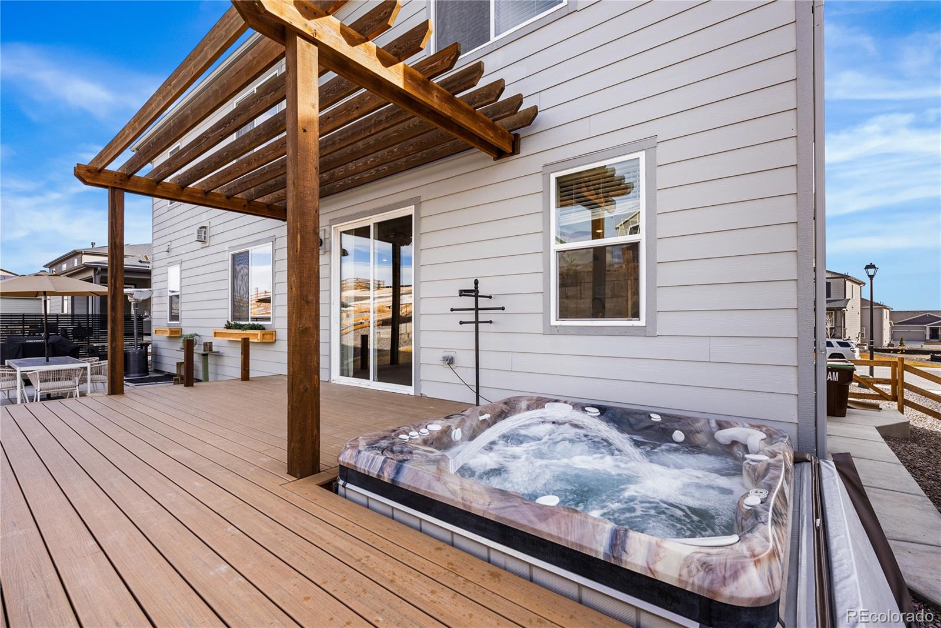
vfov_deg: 73.8
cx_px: 470
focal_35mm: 16
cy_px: 314
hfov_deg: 96.7
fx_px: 418
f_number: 8
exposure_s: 1/60
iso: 200
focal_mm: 16
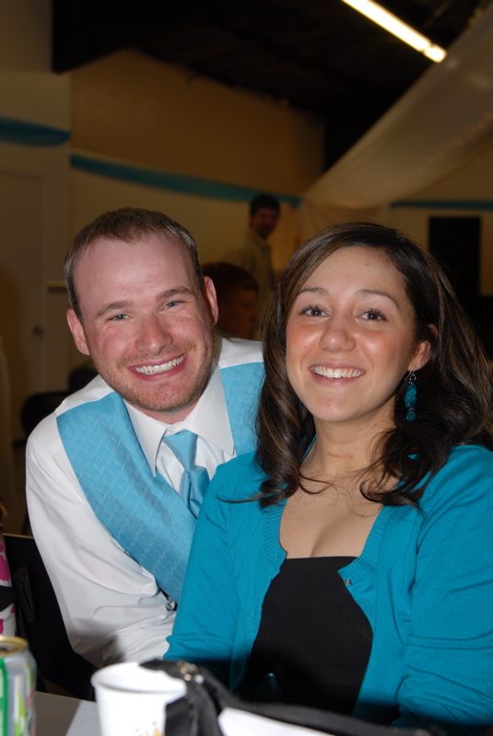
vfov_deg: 35.0
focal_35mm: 57
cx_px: 246
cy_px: 368
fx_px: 1168
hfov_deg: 23.8
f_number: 4
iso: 100
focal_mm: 38
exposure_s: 1/60
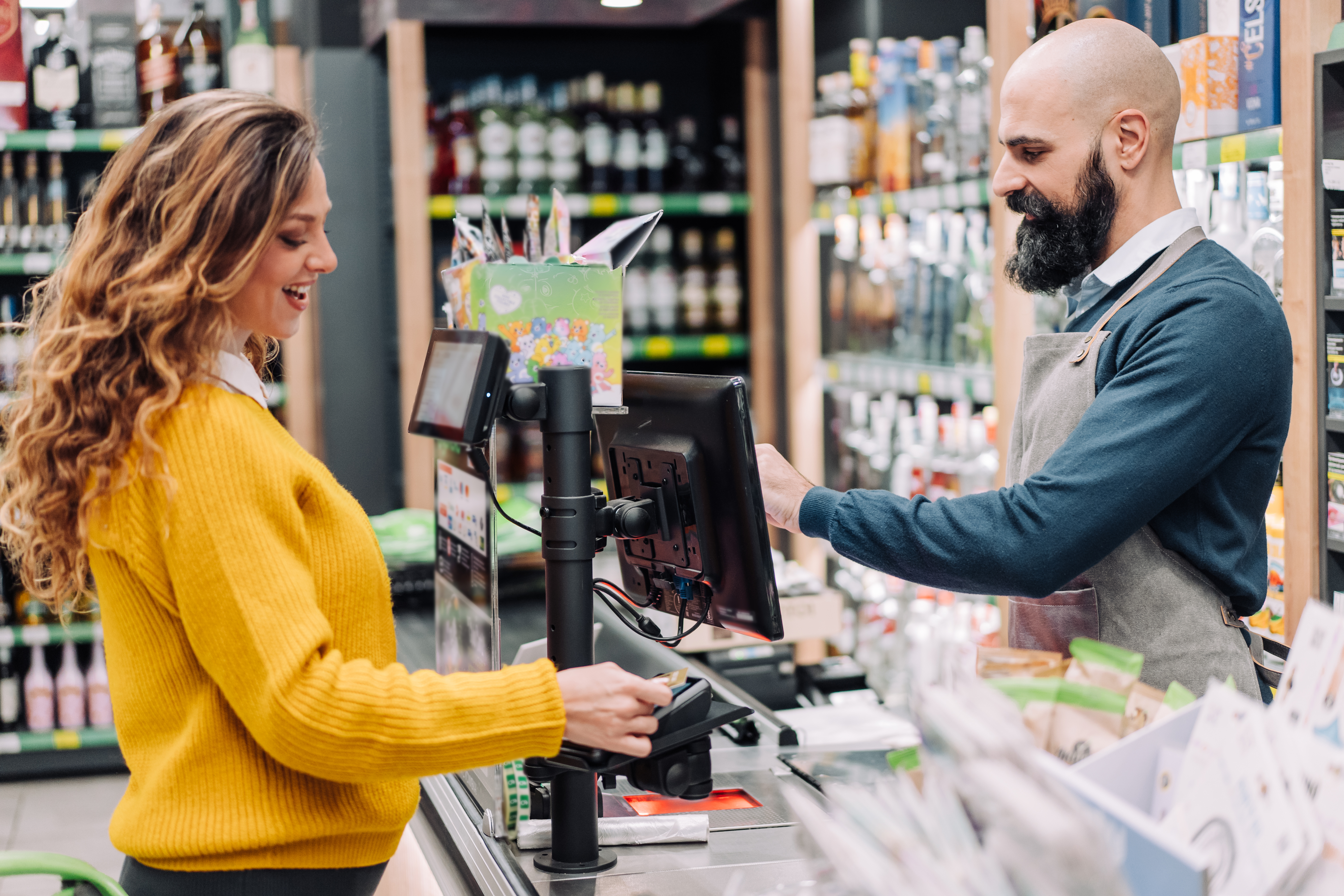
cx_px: 672
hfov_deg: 36.2
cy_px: 448
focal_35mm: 55
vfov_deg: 24.6
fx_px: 2053
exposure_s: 1/400
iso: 1000
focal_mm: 55
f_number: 1.8
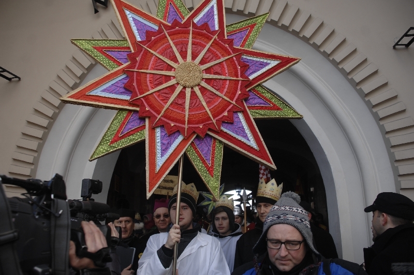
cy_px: 138
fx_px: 310
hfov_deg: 67.5
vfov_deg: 47.8
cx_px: 207
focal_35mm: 27
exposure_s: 1/125
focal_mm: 18
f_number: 3.5
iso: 100
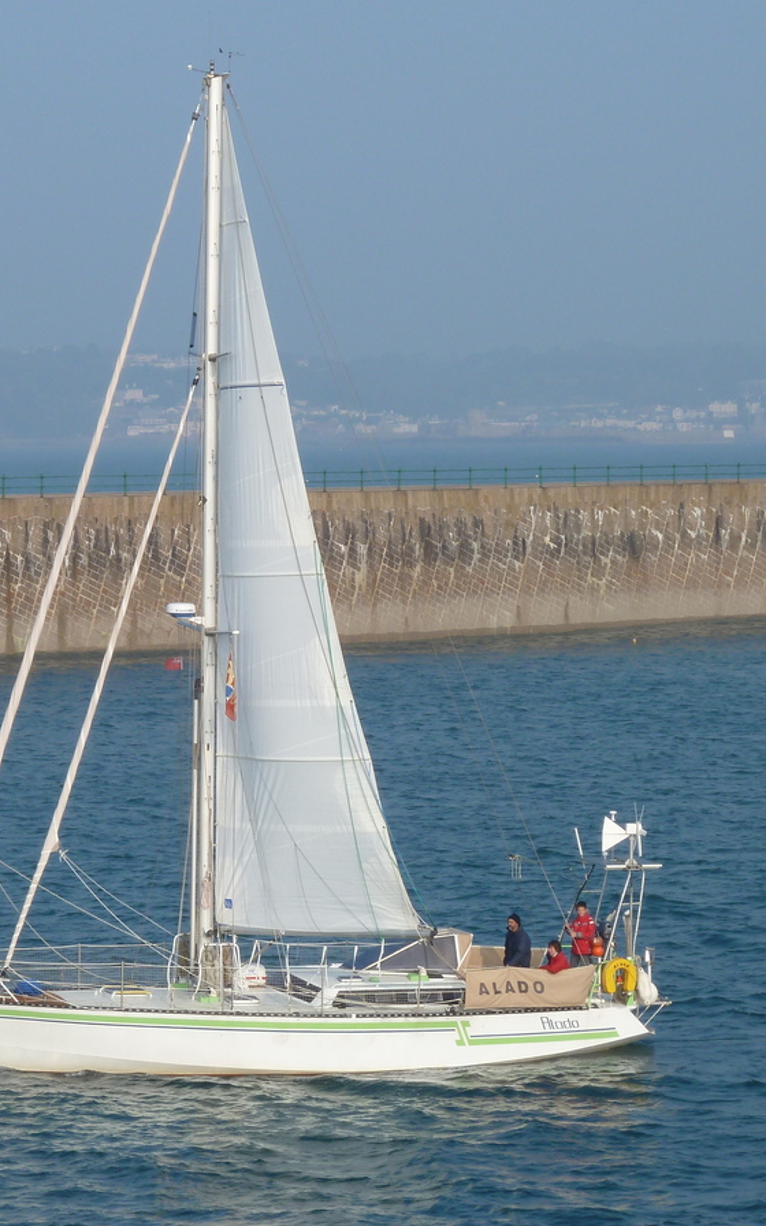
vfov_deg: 12.4
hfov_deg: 7.8
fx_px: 5645
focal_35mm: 169
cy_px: 613
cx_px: 176
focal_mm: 19.5
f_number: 4.4
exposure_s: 1/500
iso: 80
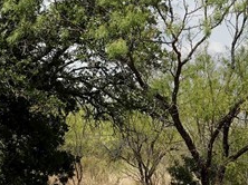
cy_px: 53
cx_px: 20
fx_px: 809
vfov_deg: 13.1
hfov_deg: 17.2
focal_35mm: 113
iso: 100
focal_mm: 8.8
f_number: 4
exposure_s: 1/800
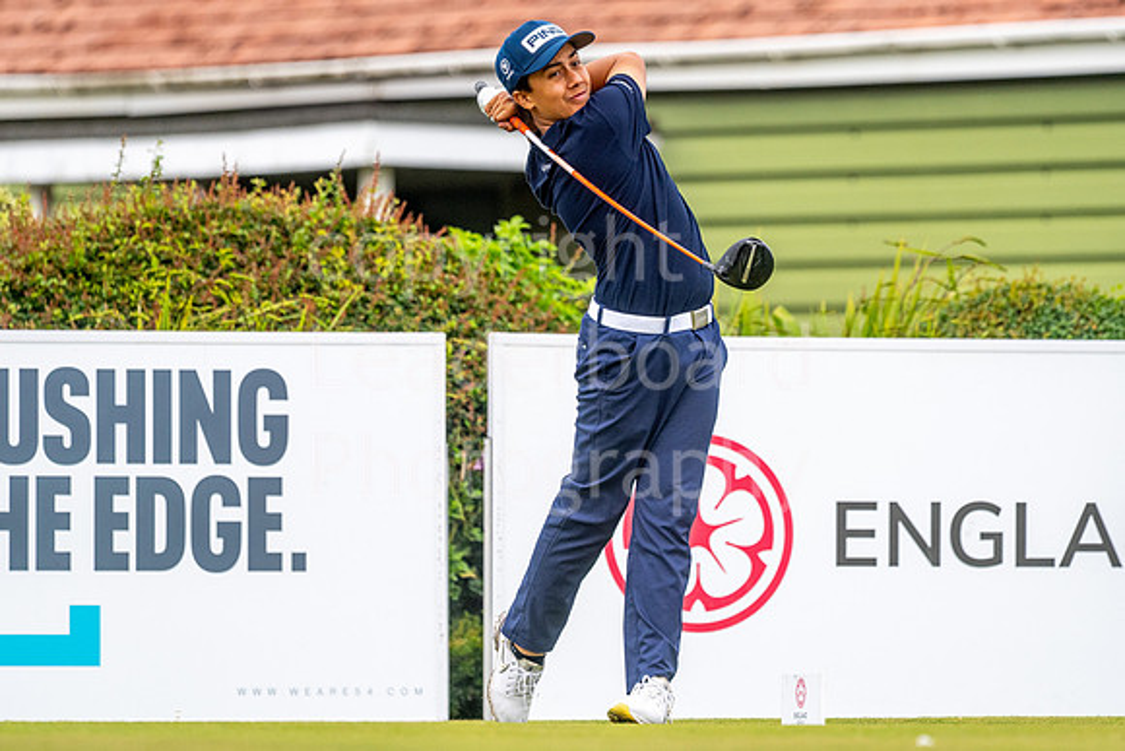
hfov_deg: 4.8
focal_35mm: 429
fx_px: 13419
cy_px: 368
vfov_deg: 3.2
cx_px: 560
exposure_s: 1/4000
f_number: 4
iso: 500
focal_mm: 300
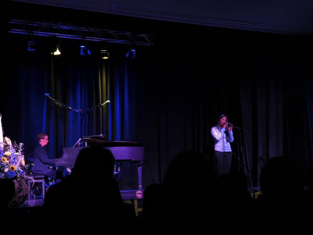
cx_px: 156
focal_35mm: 59
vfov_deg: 24.8
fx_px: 533
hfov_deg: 32.7
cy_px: 118
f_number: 2
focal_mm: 8.8
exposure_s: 1/50
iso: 1000
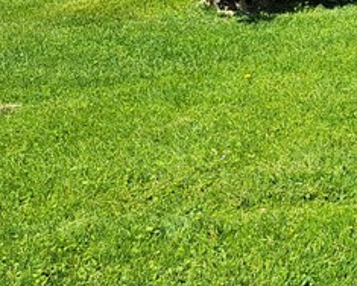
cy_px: 6
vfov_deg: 14.9
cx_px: 658
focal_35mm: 102
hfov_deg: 15.8
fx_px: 1078
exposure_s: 1/1099
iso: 50
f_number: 1.8
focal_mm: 5.23
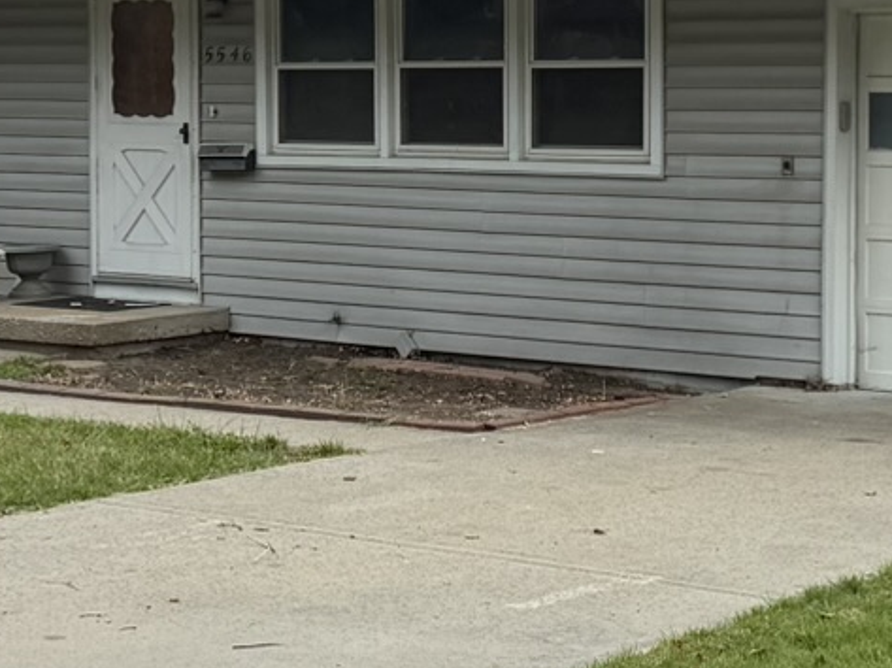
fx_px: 2678
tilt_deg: -2.2
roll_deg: +0.6
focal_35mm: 104
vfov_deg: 14.2
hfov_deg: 18.9
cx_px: 488
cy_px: 174
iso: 80
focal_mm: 6.76
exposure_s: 1/1250
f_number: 1.78
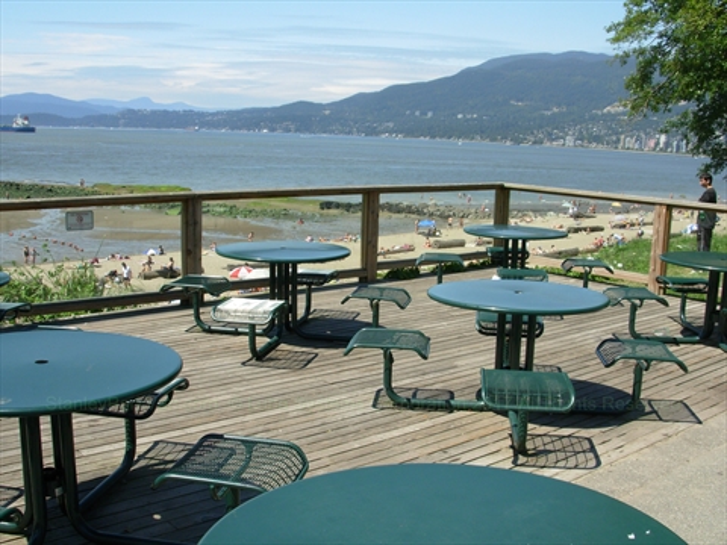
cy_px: 272
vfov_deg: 37.7
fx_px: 798
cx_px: 364
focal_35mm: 38
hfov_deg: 49.0
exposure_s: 1/384
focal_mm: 6.3
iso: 50
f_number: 4.9
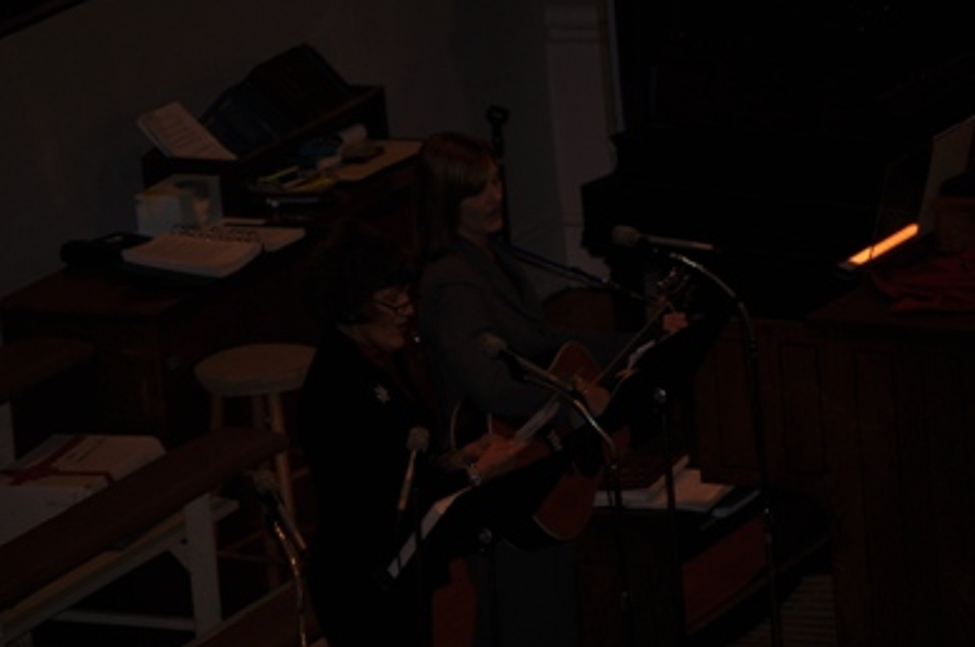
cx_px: 498
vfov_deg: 5.0
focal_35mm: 275
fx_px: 7426
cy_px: 346
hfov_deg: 7.5
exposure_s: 1/60
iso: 200
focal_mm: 165
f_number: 5.3
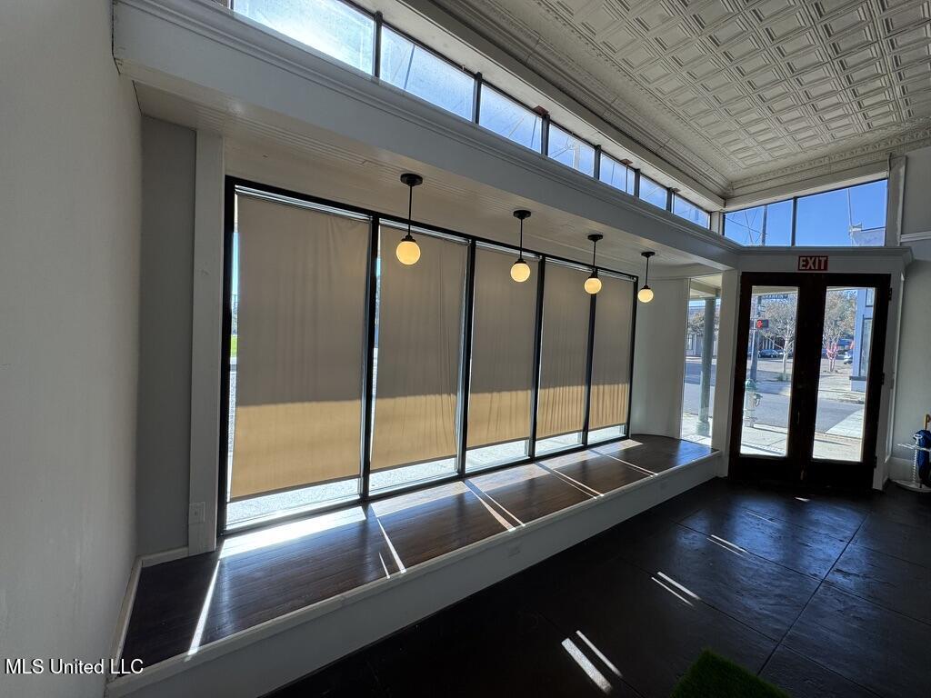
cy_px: 349
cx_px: 466
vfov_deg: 85.7
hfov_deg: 102.1
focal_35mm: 14
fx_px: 377
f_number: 2.2
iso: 40
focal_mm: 2.22
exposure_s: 1/214
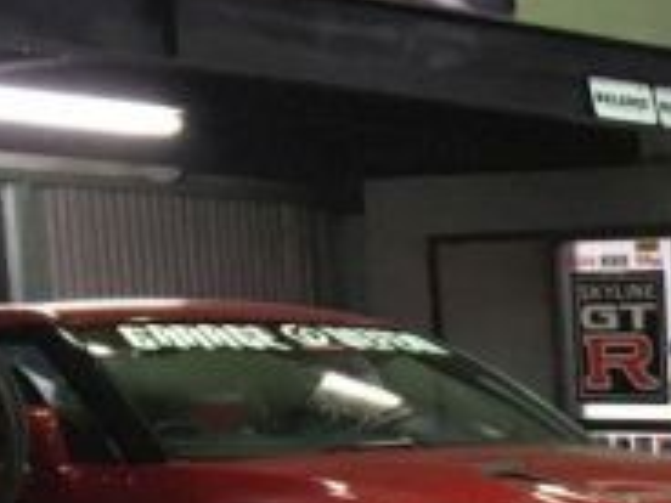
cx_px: 1123
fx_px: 2442
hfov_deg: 14.2
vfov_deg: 10.9
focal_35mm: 126
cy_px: 944
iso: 200
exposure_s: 1/30
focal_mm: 4.15
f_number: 2.2
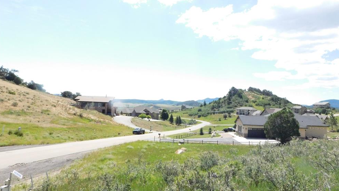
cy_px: 92
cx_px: 174
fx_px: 234
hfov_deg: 71.9
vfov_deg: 44.4
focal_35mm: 26
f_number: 6
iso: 800
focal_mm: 4
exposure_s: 1/1500
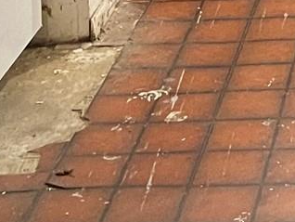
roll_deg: +1.2
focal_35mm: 161
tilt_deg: -7.4
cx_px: 513
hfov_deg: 11.5
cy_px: -403
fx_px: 1373
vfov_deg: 8.1
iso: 500
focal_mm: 5.1
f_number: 1.6
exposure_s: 1/60
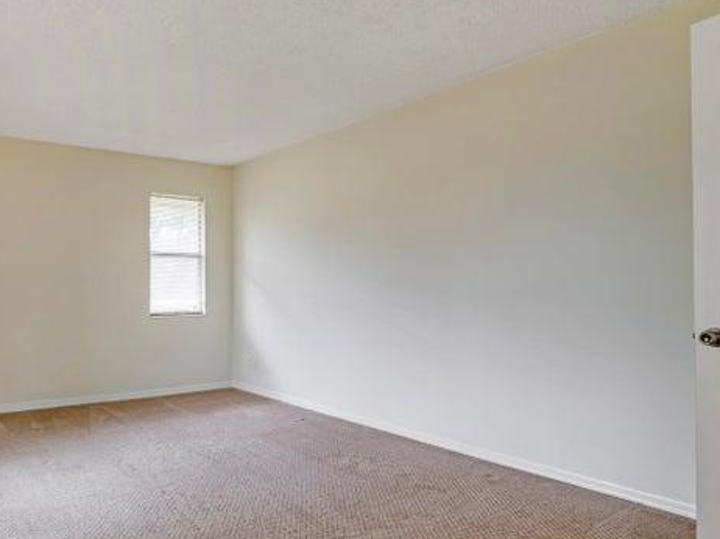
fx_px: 515
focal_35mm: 25
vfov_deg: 55.2
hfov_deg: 66.2
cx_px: 192
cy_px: 302
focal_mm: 11
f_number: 9
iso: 250
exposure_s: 1/60
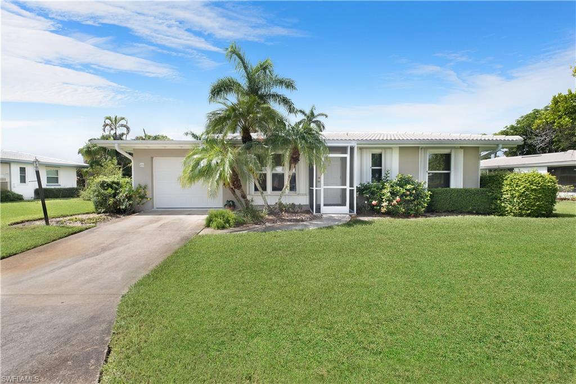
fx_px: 240
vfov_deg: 77.3
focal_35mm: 15
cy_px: 192
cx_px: 288
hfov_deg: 100.4
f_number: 6.4
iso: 640
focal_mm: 10
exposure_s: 1/1400
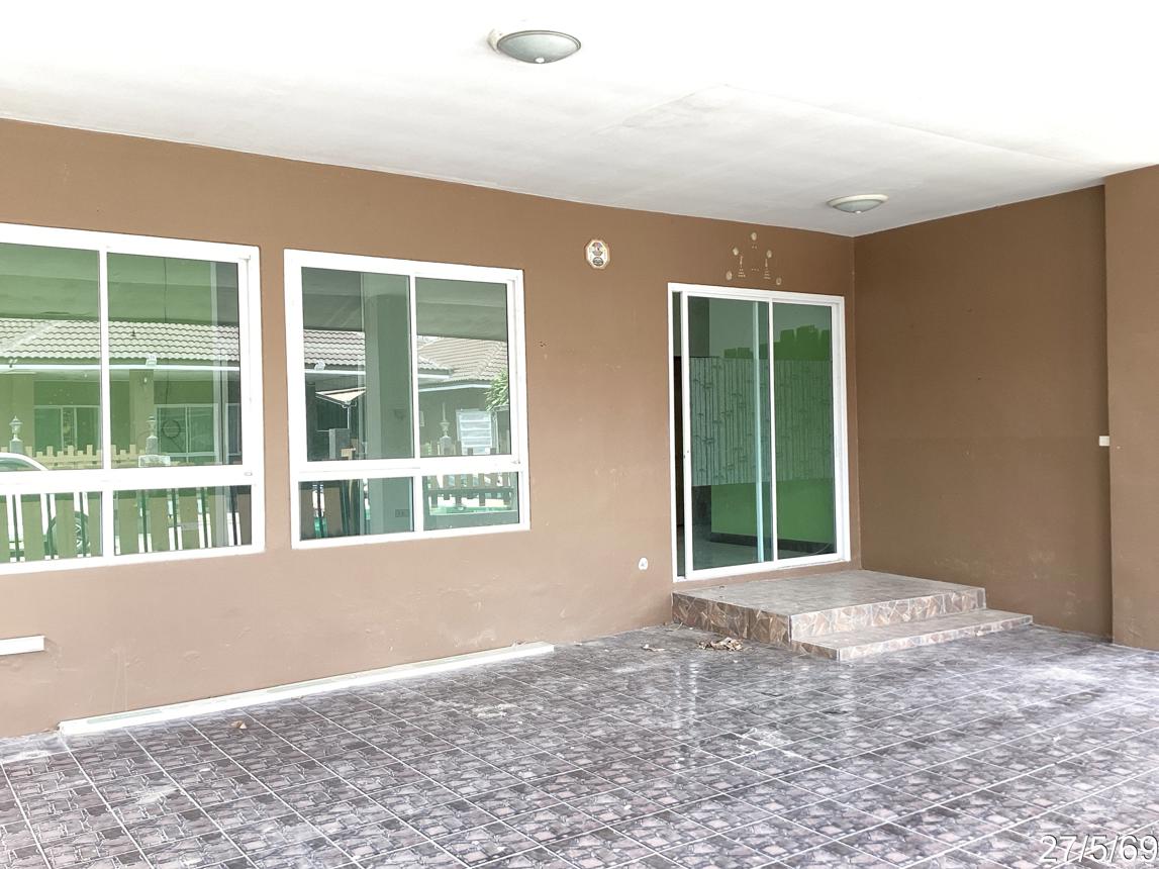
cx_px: 580
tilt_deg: +0.4
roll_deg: +2.8
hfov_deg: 58.4
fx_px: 1038
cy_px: 434
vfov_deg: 45.4
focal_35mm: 31
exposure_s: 1/100
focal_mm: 3.3
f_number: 2.4
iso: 100
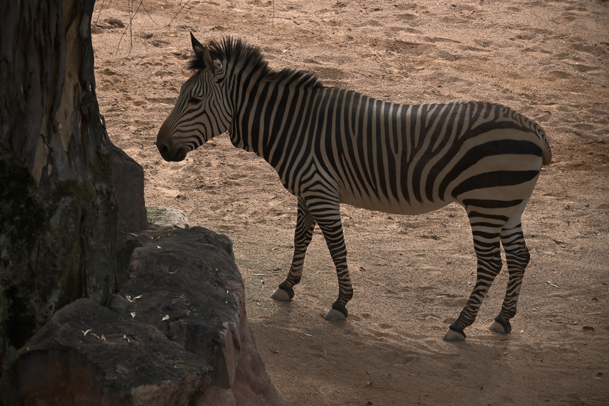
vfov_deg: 9.1
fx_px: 2537
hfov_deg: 13.7
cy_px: 203
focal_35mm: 150
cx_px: 304
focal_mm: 100
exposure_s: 1/640
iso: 400
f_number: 6.3
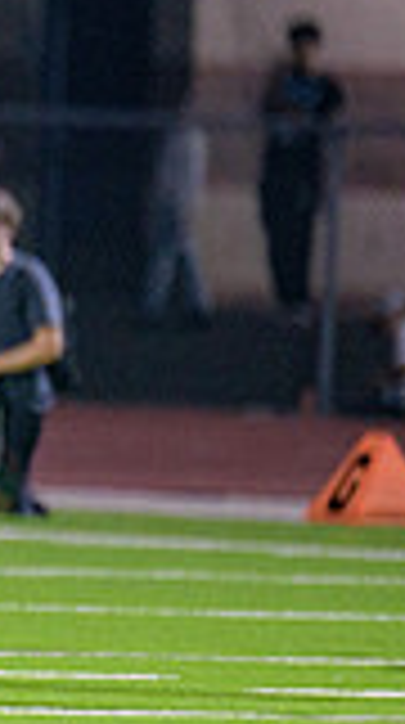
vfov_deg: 1.9
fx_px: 21753
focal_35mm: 1134
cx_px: -526
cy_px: 371
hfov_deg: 1.1
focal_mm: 300
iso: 2000
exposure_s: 1/250
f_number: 2.8
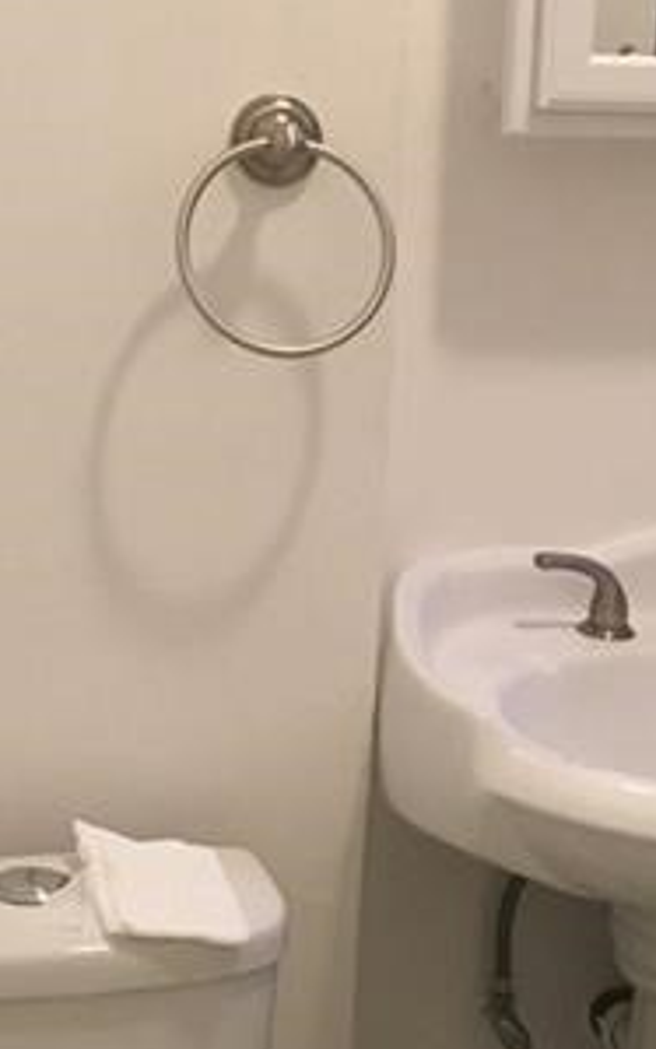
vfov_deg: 26.1
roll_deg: -2.5
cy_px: 656
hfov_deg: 16.5
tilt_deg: -13.5
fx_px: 2259
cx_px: 389
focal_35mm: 79
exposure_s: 1/24
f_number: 2.2
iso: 200
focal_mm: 4.15
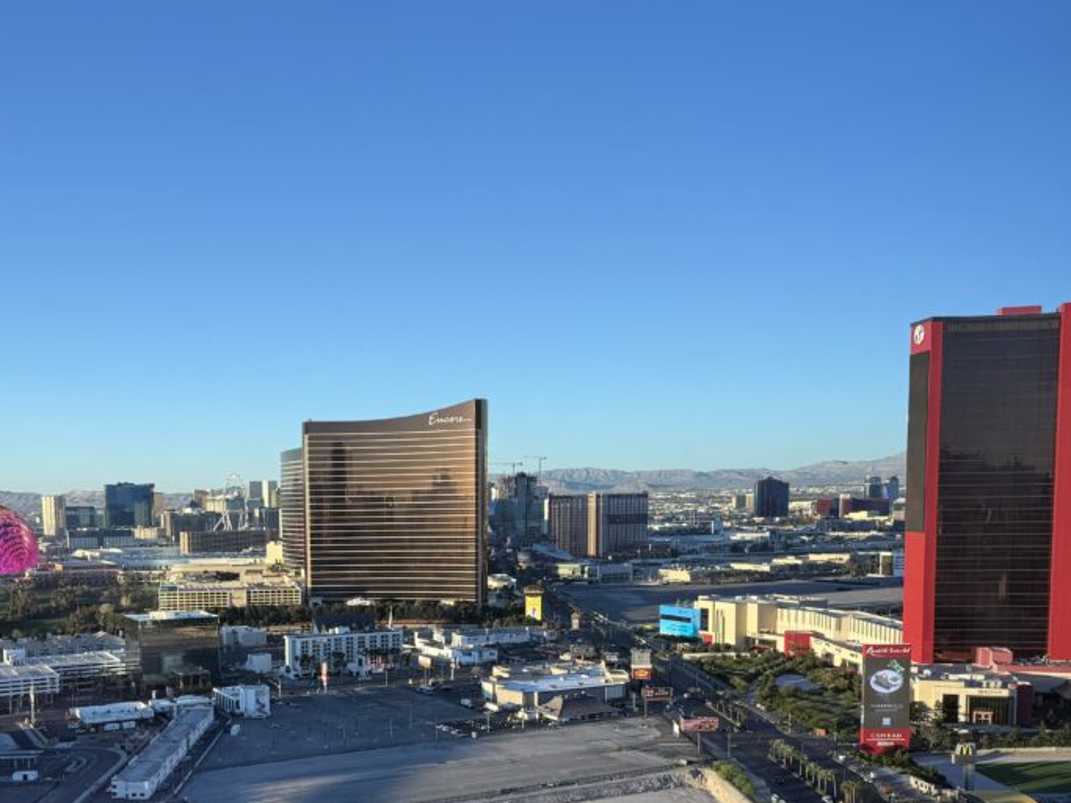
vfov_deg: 38.7
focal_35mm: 36
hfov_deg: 50.4
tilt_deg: -4.6
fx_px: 1114
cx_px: 358
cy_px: 594
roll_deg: +0.6
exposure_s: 1/342
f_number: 1.78
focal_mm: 6.76
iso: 80
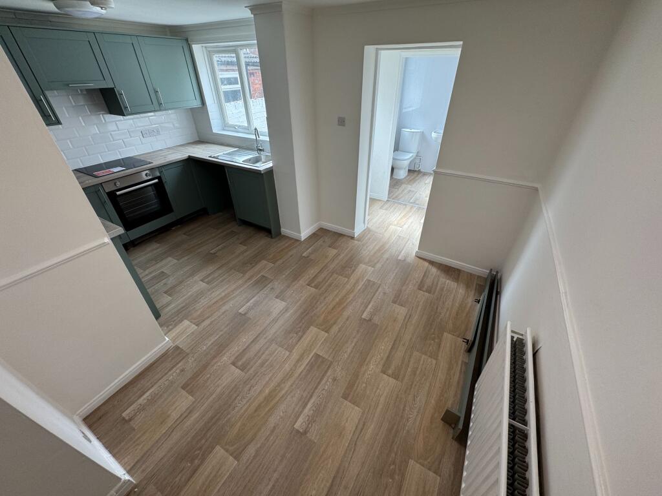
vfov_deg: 85.7
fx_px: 268
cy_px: 248
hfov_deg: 102.1
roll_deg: +0.4
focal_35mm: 14
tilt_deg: -34.0
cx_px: 331
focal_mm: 2.22
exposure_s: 1/100
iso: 64
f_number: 2.2
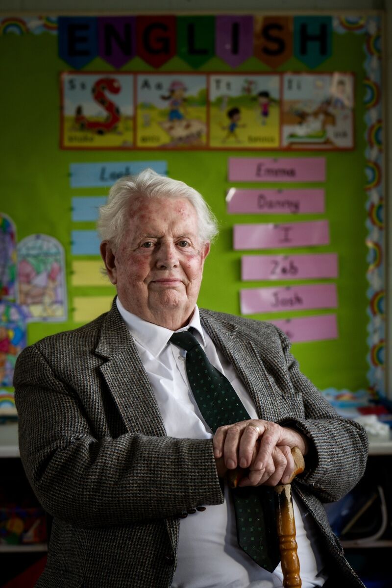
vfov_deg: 28.8
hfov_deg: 19.5
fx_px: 1143
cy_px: 294
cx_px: 196
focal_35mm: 70
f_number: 4
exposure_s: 1/250
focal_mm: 70
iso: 1000
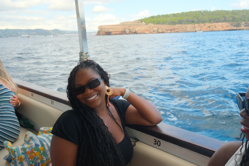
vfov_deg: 42.3
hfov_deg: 60.3
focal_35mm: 31
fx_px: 214
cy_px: 83
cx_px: 124
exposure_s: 1/300
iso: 640
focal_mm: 20.8
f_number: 5.6
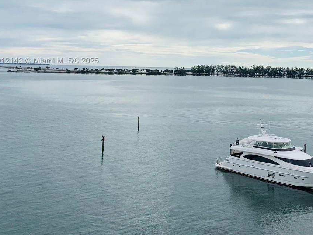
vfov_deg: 29.3
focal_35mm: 49
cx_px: 275
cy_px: 61
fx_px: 443
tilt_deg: +1.4
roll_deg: -1.8
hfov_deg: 36.7
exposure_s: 1/4464
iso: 25
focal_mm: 4.25
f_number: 1.8
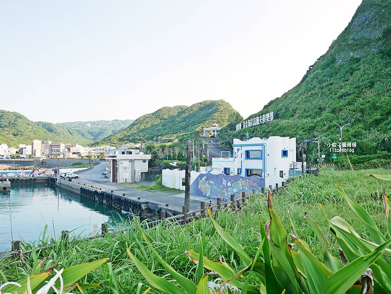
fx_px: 316
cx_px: 196
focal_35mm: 28
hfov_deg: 63.4
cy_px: 147
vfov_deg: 49.8
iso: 200
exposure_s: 1/800
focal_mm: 14
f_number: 3.5
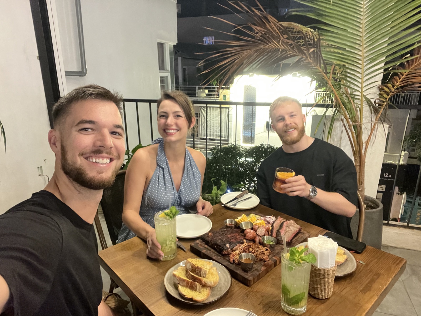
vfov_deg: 58.9
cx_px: 210
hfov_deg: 73.9
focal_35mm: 23
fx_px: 280
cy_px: 158
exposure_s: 1/17
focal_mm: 2.71
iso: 800
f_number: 2.2
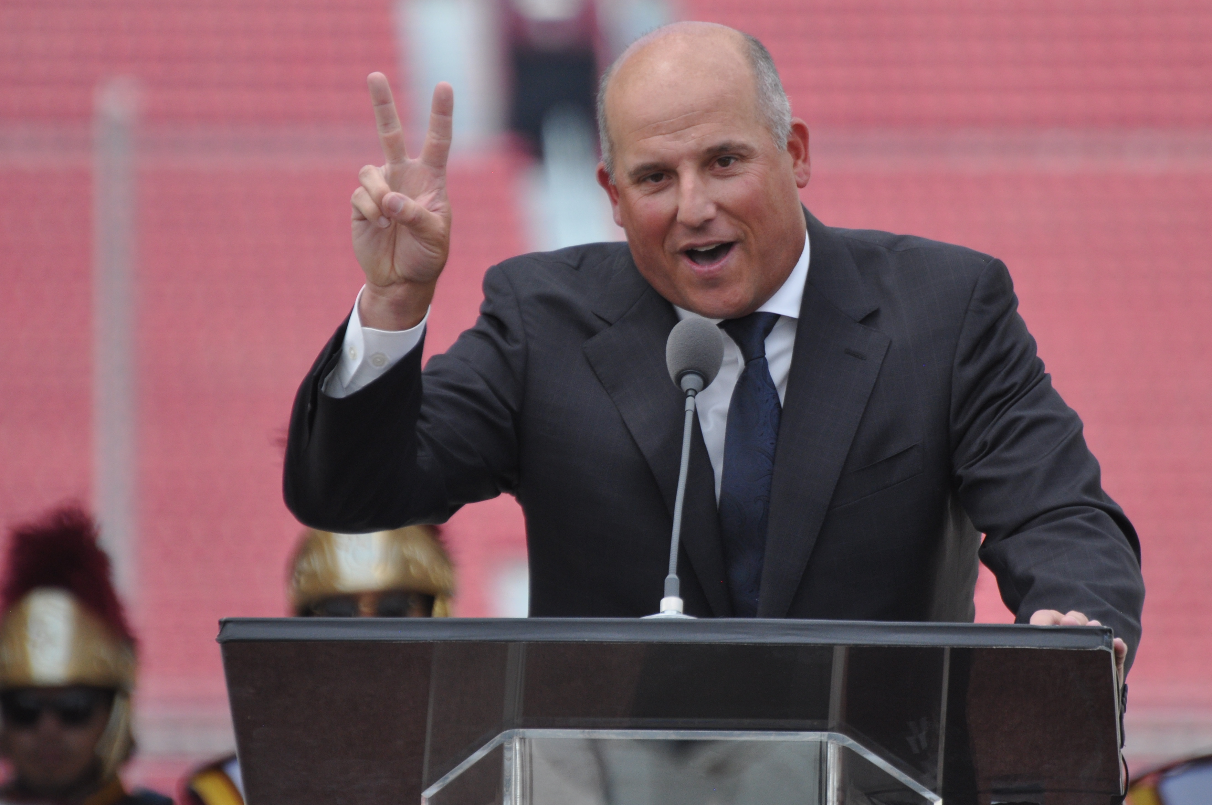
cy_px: 351
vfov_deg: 2.5
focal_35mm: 548
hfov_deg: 3.8
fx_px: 18428
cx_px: 677
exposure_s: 1/1000
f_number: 5.6
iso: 450
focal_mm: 300
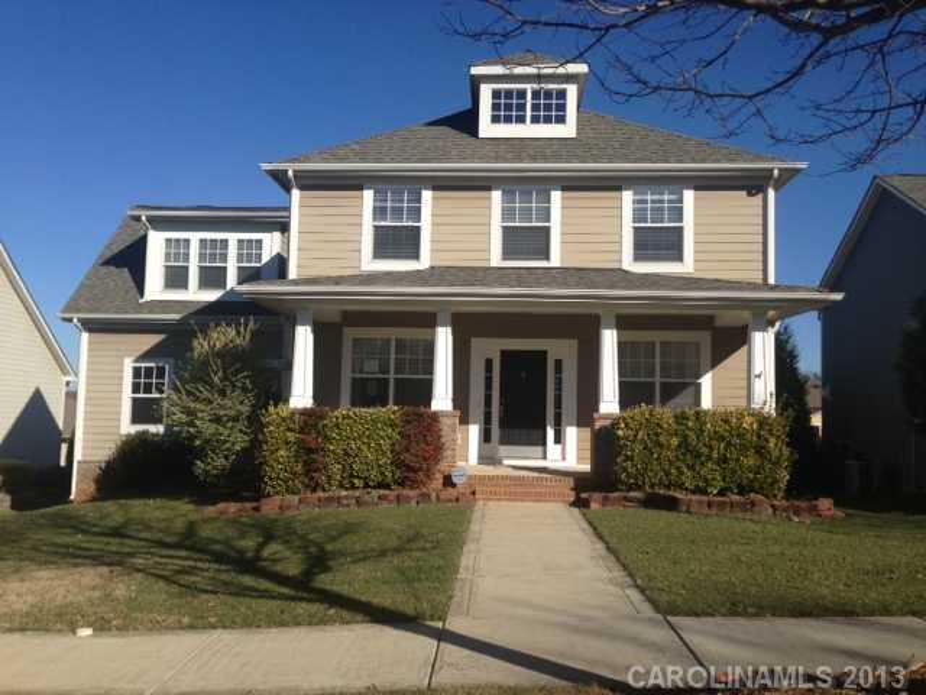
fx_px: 883
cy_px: 348
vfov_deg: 42.9
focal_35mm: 33
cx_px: 463
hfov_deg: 55.4
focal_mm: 4.13
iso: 50
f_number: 2.4
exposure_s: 1/2088
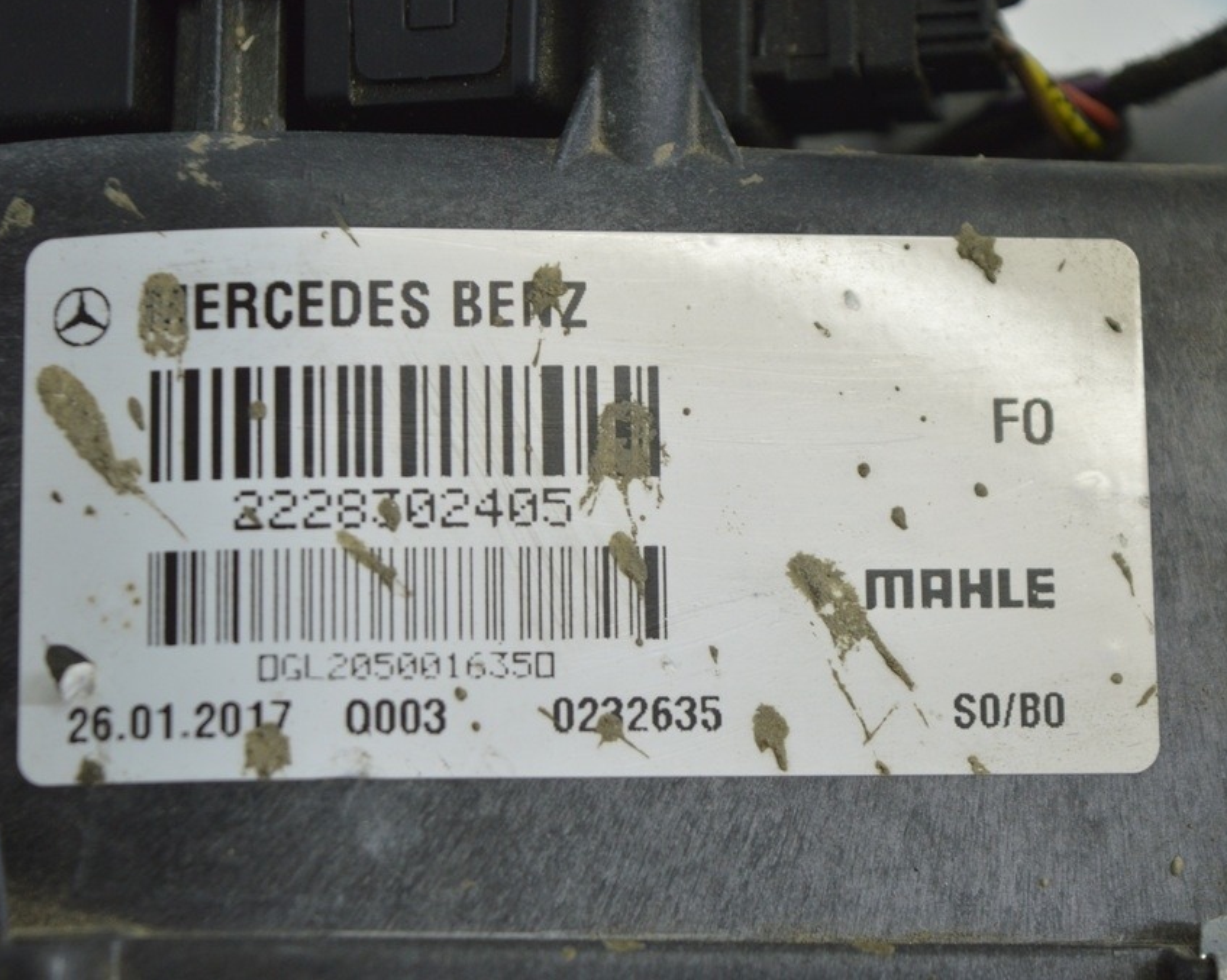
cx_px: 545
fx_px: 3397
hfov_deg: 20.5
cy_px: 489
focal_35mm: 94
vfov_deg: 16.4
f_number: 5.6
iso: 400
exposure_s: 1/40
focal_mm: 55
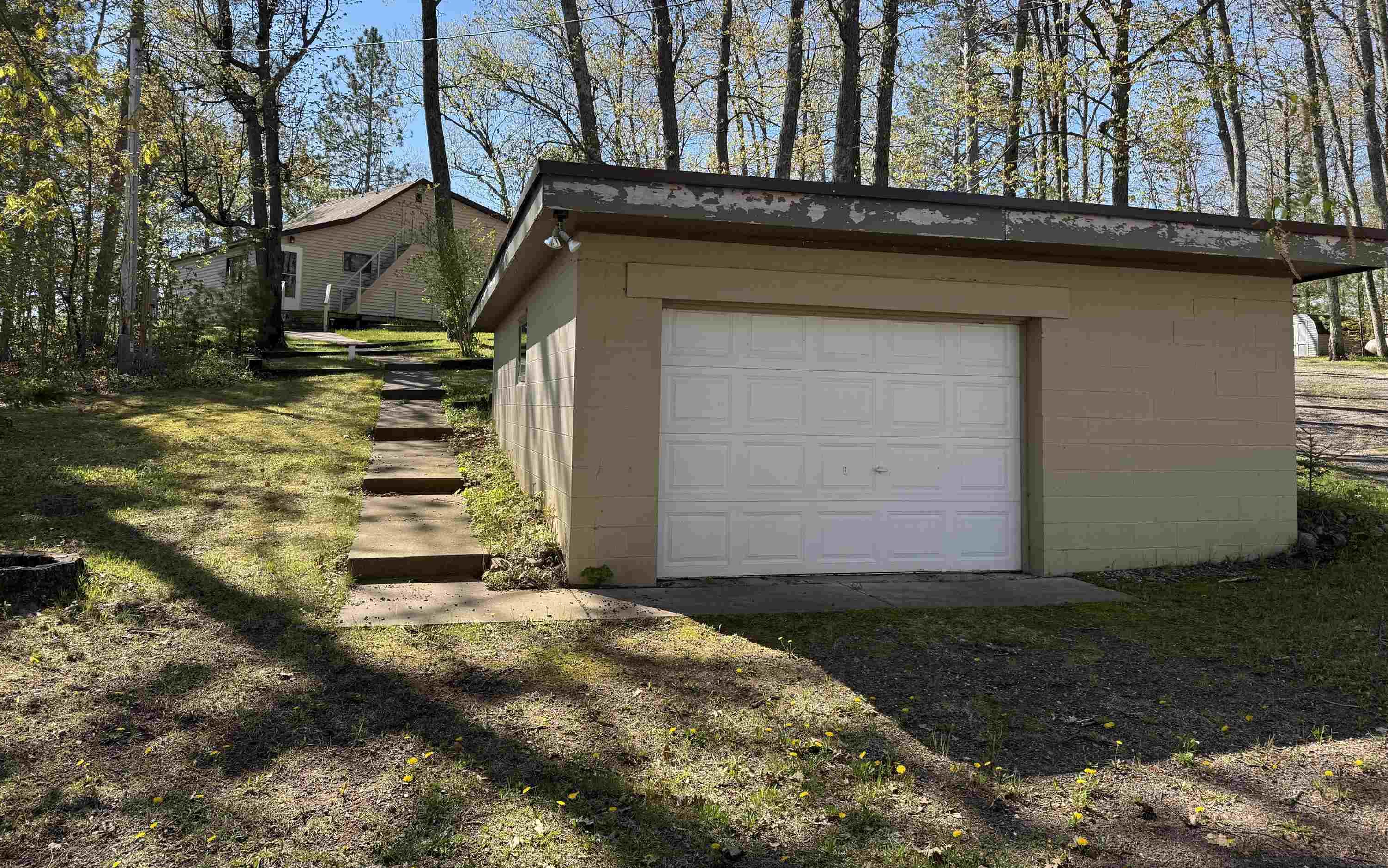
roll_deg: -1.7
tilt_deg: +2.8
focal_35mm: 26
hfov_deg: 70.4
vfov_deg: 47.3
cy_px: 340
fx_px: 984
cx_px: 706
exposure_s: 1/1366
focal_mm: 6.76
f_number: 1.78
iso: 80
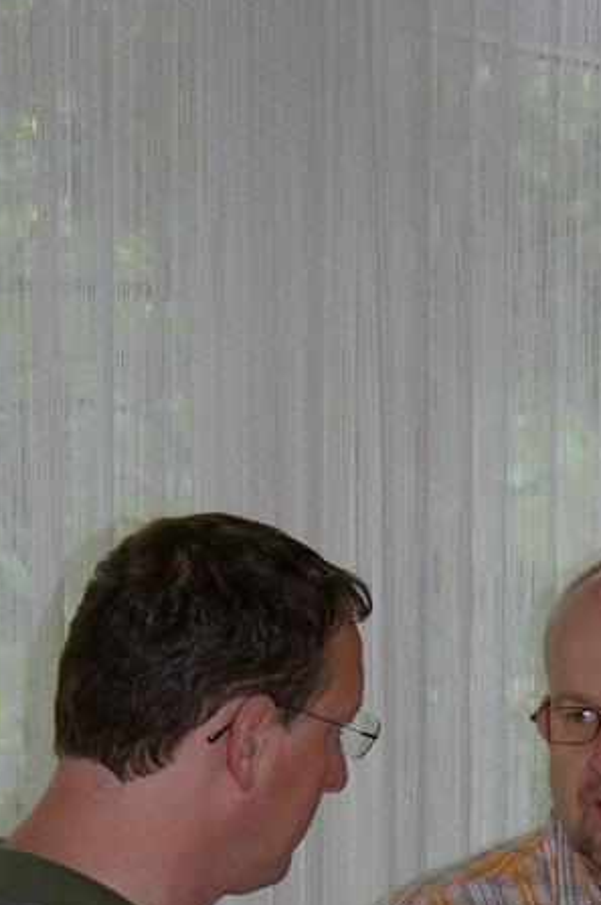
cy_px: 1014
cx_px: 430
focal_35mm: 189
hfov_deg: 7.2
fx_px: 4747
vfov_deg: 10.7
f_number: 4.5
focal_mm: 55
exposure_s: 1/80
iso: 200
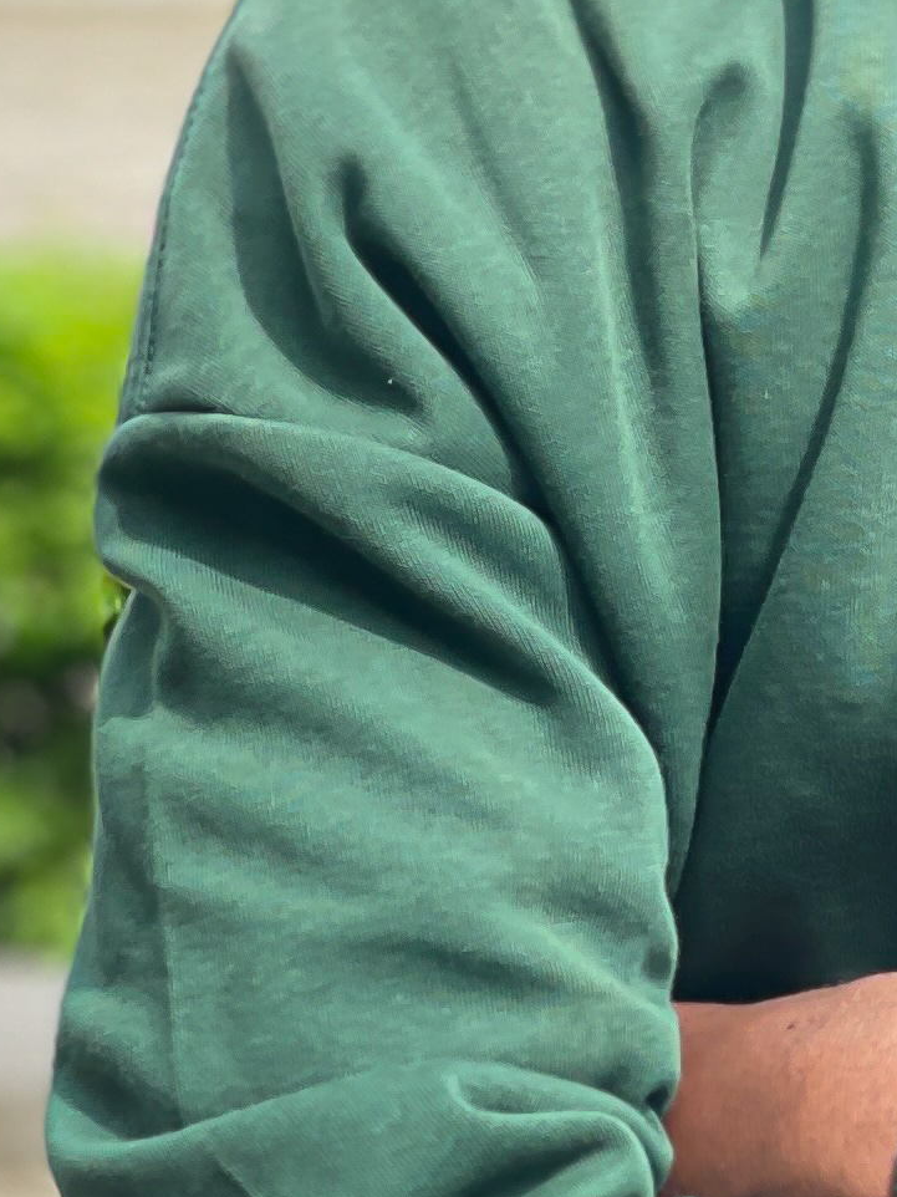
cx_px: 1248
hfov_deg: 6.7
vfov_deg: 8.8
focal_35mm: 218
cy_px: -740
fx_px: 7535
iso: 32
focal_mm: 6
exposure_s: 1/400
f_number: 2
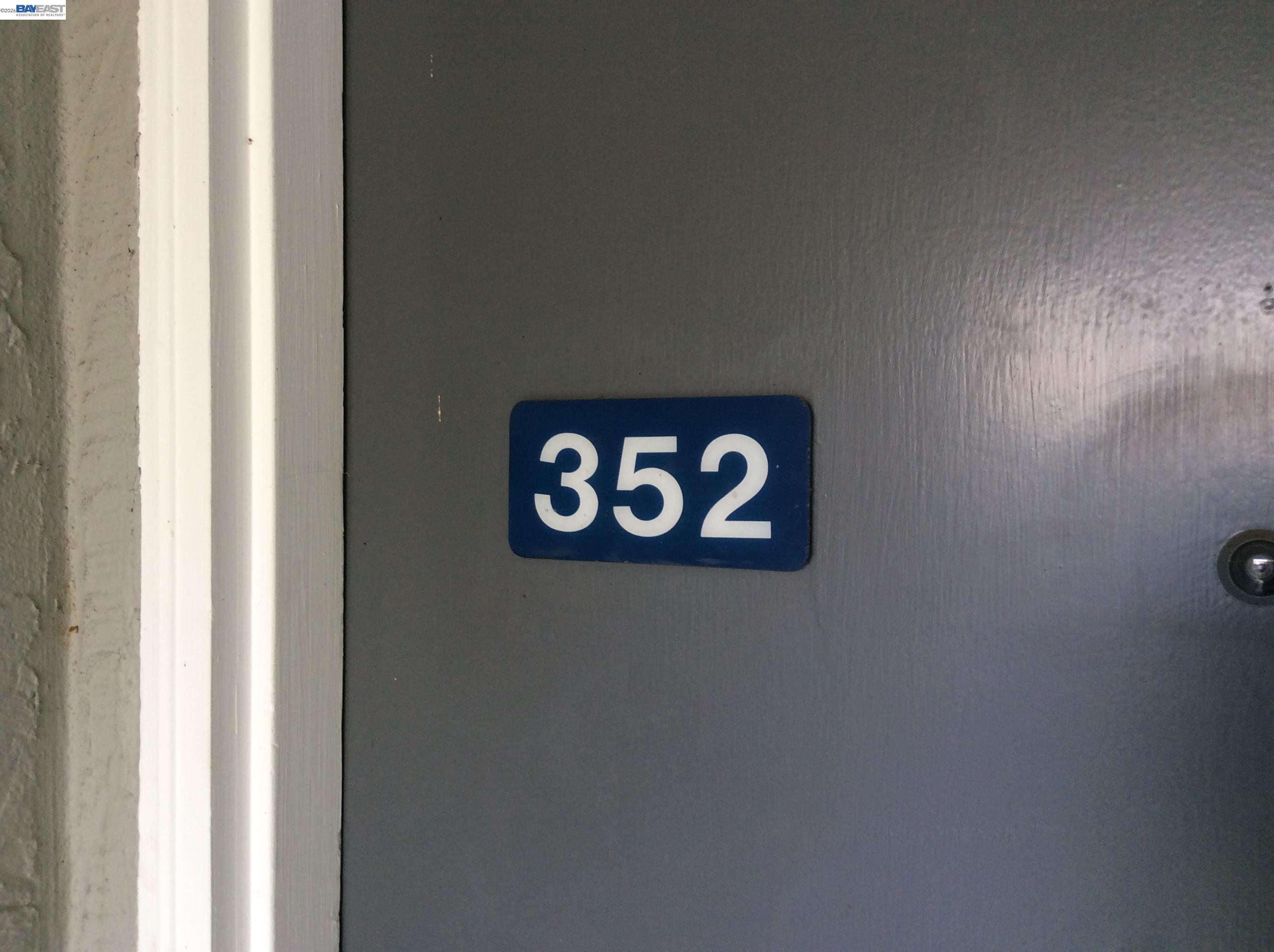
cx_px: 637
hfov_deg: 56.9
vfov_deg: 44.1
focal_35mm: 32
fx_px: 1176
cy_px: 476
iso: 50
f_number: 2.4
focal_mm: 3.3
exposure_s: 1/24
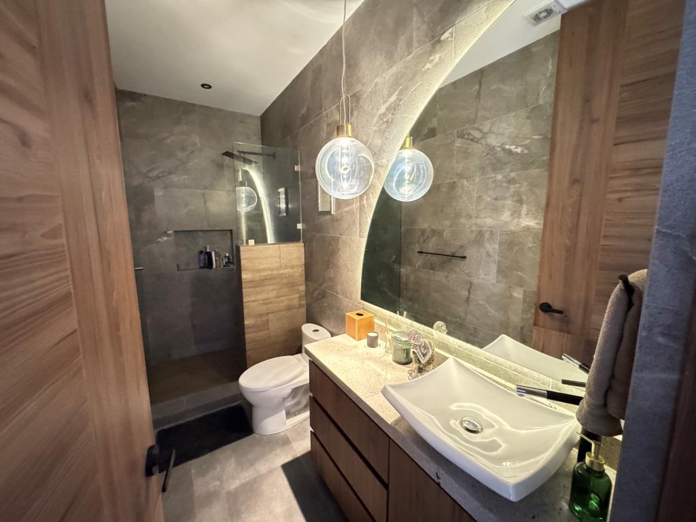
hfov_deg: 102.1
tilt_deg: -8.2
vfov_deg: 85.7
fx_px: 281
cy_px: 261
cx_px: 348
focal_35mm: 14
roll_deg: +0.5
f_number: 2.2
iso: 2000
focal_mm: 2.22
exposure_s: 1/30
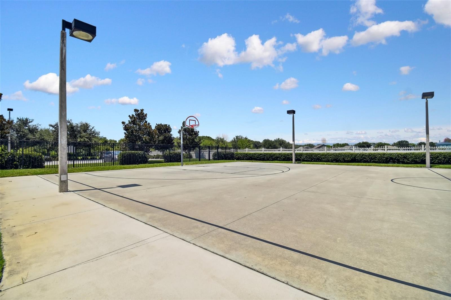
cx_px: 226
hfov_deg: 100.4
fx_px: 188
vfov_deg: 77.3
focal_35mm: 15
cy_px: 150
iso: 100
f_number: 7.1
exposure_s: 1/640
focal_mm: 10
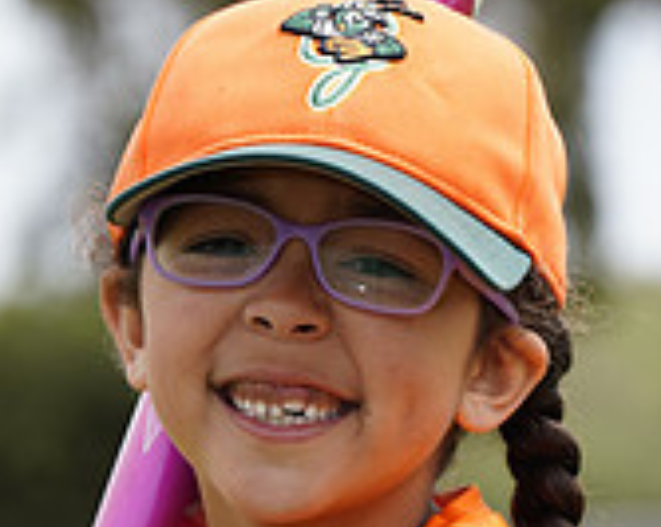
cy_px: 824
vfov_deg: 2.7
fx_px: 11034
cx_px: 315
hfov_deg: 3.4
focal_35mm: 565
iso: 100
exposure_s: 1/250
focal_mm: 173
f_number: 7.1
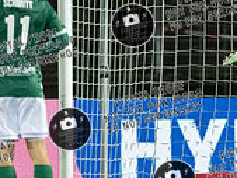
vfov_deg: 0.7
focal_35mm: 2079
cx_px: 332
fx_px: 14244
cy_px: -27
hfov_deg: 1.0
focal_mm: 300
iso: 5000
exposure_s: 1/1250
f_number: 3.5
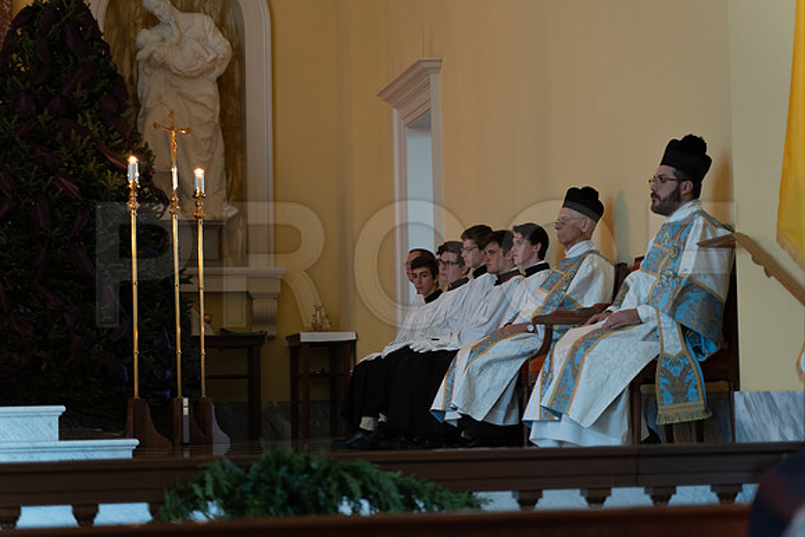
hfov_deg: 25.2
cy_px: 268
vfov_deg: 17.0
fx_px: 1799
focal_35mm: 80
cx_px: 402
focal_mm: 75
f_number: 2.8
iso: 1000
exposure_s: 1/5
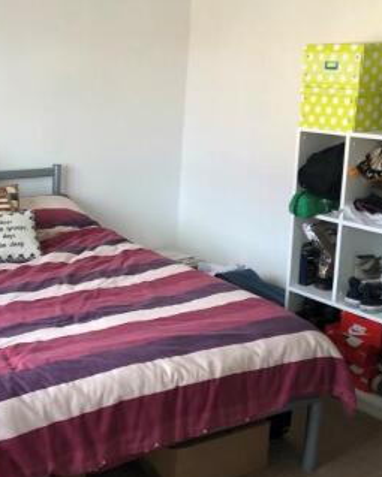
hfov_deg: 29.0
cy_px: 250
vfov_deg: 37.3
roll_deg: -0.8
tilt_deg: -13.8
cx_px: 37
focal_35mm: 50
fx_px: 707
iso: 40
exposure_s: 1/30
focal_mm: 3.99
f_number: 1.8
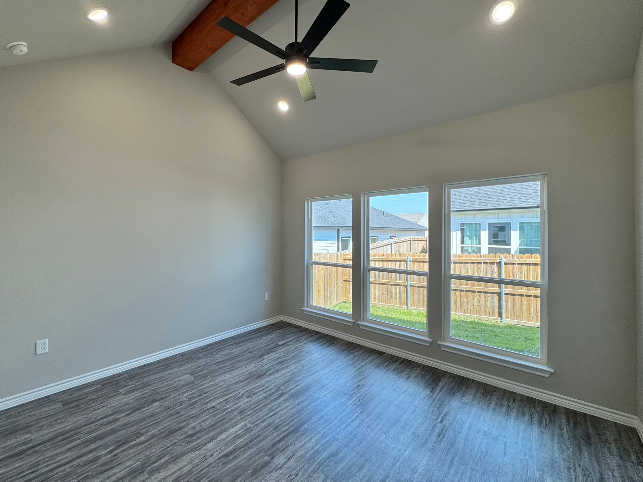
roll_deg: -0.7
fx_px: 279
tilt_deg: +0.5
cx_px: 300
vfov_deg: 81.7
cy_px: 230
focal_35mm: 15
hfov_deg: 98.0
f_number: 2.2
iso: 40
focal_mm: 2.22
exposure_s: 1/133
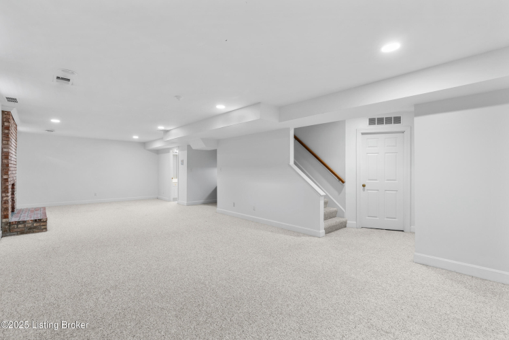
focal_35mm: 16
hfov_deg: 96.7
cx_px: 254
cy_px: 170
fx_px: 226
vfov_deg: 73.8
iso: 400
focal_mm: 16
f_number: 9
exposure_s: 1
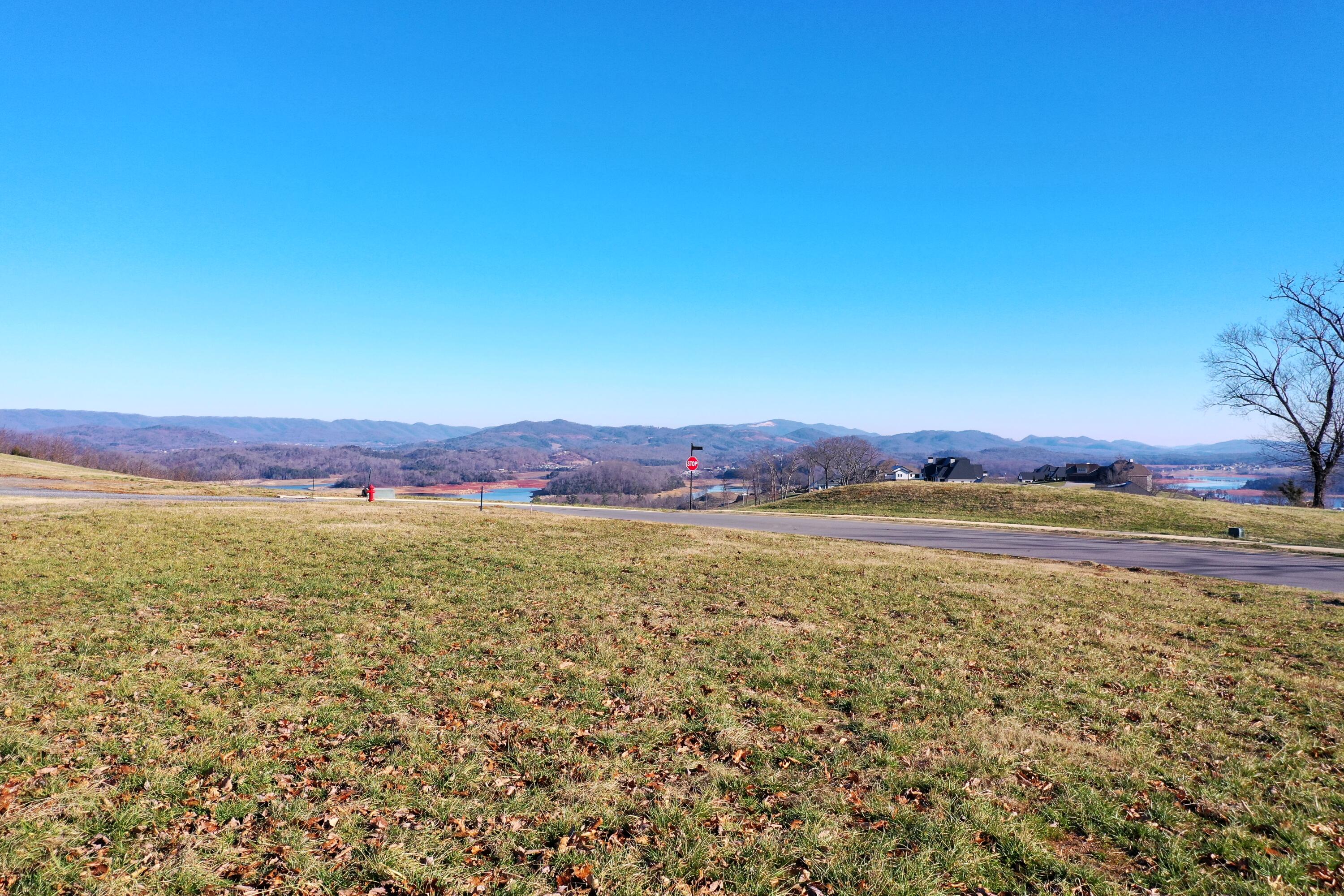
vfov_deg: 46.4
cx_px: 672
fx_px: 1045
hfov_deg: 65.5
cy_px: 448
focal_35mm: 28
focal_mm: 10.26
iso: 100
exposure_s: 1/160
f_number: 4.5
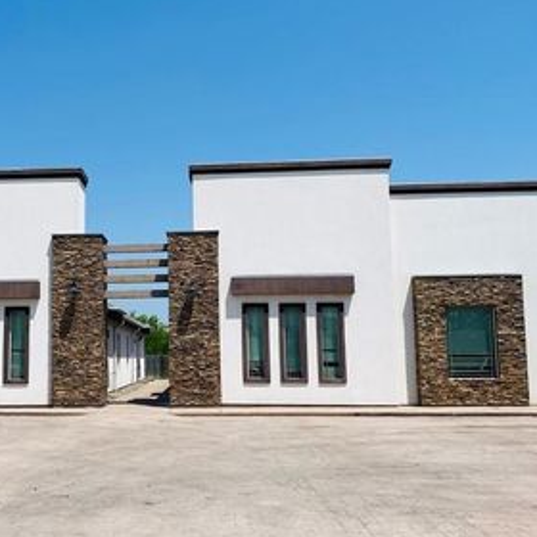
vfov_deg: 40.9
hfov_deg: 39.8
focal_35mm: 41
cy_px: 289
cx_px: 134
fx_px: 720
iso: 32
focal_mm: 4.25
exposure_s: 1/5236
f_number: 1.8
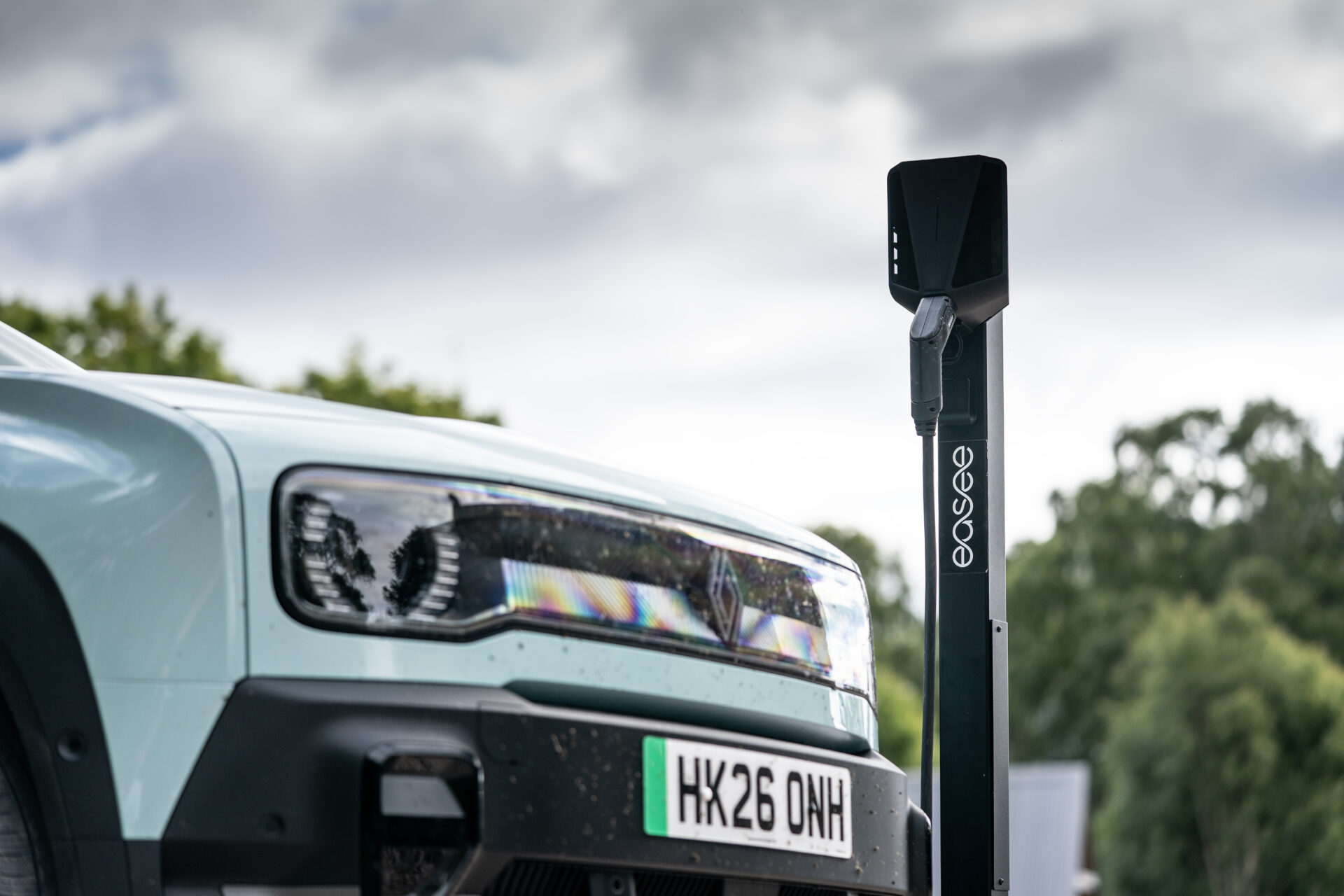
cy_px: 448
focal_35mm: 97
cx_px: 672
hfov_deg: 21.0
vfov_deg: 14.1
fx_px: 3621
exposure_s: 1/500
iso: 200
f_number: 2.8
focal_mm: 97
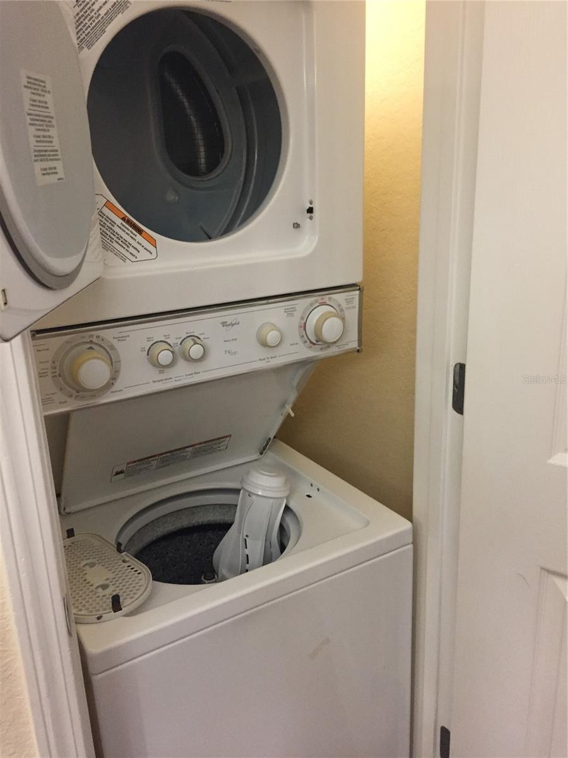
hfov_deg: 48.2
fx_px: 634
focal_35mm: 29
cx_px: 284
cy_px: 379
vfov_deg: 61.7
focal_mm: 4.15
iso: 250
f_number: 2.2
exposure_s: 1/30
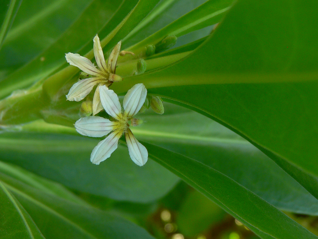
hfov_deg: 34.3
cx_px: 159
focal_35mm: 56
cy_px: 120
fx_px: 514
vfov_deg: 26.1
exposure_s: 1/125
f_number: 2.8
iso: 80
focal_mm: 7.4
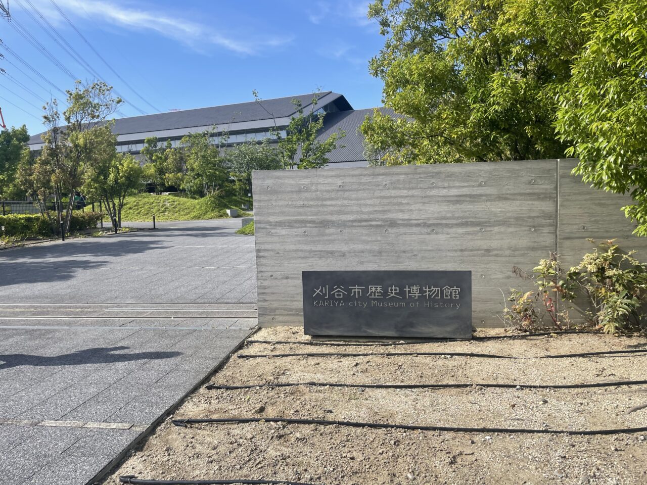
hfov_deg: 67.3
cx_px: 324
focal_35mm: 26
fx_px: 486
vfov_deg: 53.1
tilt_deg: -2.4
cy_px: 242
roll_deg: +3.2
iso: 32
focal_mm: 4.2
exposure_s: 1/2506
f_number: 1.6
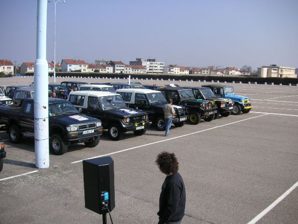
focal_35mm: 37
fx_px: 319
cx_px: 149
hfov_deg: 50.1
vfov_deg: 38.7
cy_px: 112
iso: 50
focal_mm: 6.1
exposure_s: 1/180
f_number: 6.7
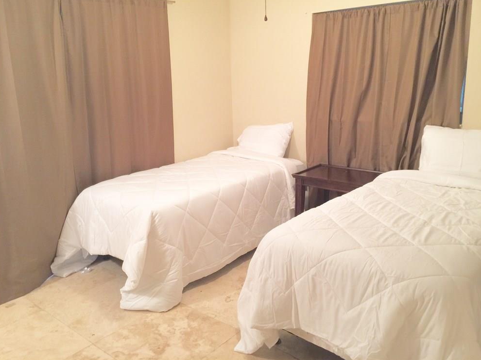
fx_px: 417
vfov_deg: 46.8
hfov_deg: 60.0
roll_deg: +1.4
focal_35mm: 30
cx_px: 244
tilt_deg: -11.8
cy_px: 177
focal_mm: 4.15
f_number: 2.2
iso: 64
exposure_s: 1/4
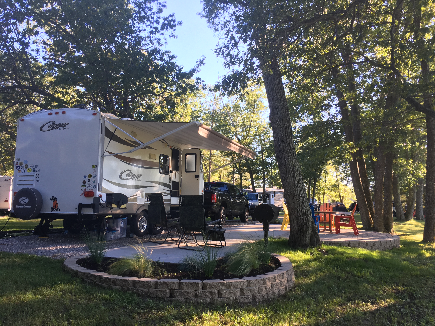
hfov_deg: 61.7
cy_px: 163
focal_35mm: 29
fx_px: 364
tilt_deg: +3.7
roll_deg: -1.5
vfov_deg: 48.2
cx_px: 218
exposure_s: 1/120
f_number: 2.2
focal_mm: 4.15
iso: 25
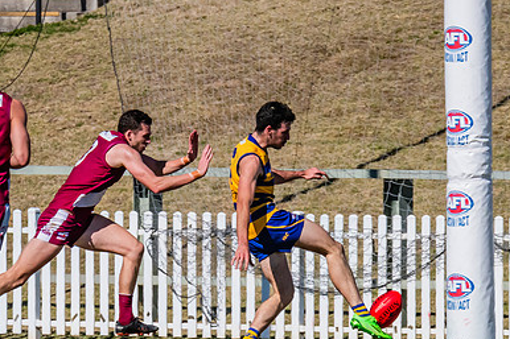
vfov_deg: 1.2
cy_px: 138
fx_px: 15746
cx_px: 378
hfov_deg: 1.9
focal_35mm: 1112
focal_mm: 420
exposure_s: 1/1600
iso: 800
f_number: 14
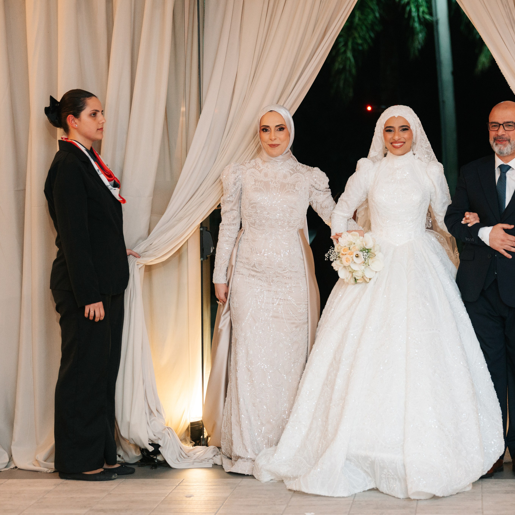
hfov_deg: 20.1
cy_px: 257
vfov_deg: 20.2
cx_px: 361
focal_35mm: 86
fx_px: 1448
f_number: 2.8
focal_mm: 66
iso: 1000
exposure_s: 1/200
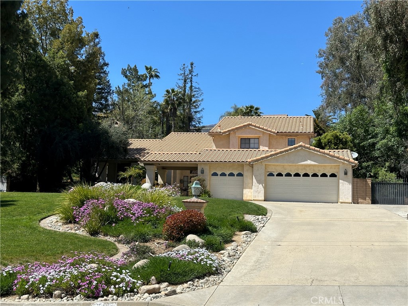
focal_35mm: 48
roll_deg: -1.8
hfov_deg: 39.7
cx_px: 204
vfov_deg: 30.3
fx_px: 566
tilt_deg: +6.3
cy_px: 153
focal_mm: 6.86
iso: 64
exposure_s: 1/4016
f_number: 1.78
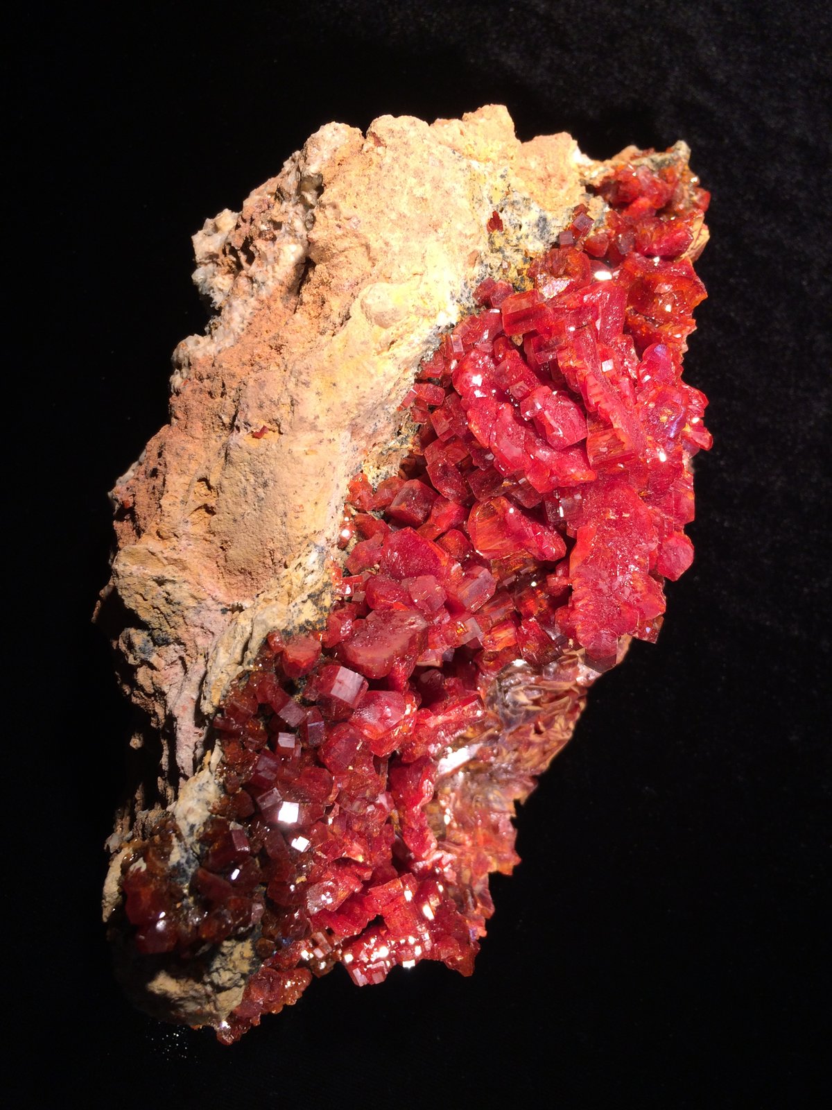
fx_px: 929
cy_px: 555
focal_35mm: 29
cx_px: 416
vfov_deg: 61.7
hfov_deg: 48.2
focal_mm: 4.15
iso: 32
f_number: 2.2
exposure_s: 1/60
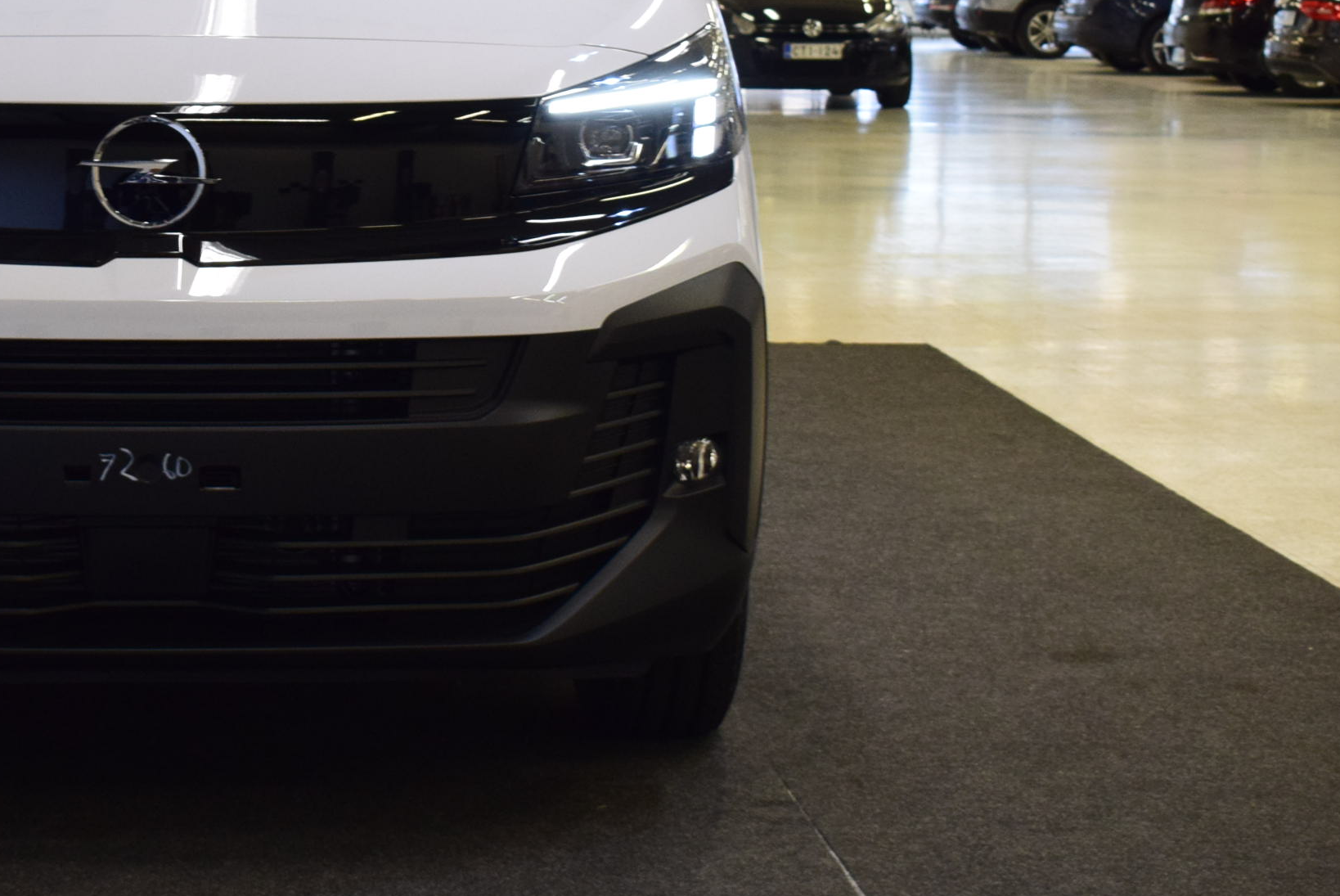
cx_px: 245
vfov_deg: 14.2
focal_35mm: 96
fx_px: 3573
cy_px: 193
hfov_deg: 21.0
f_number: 5.6
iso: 1600
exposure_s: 1/125
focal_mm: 35
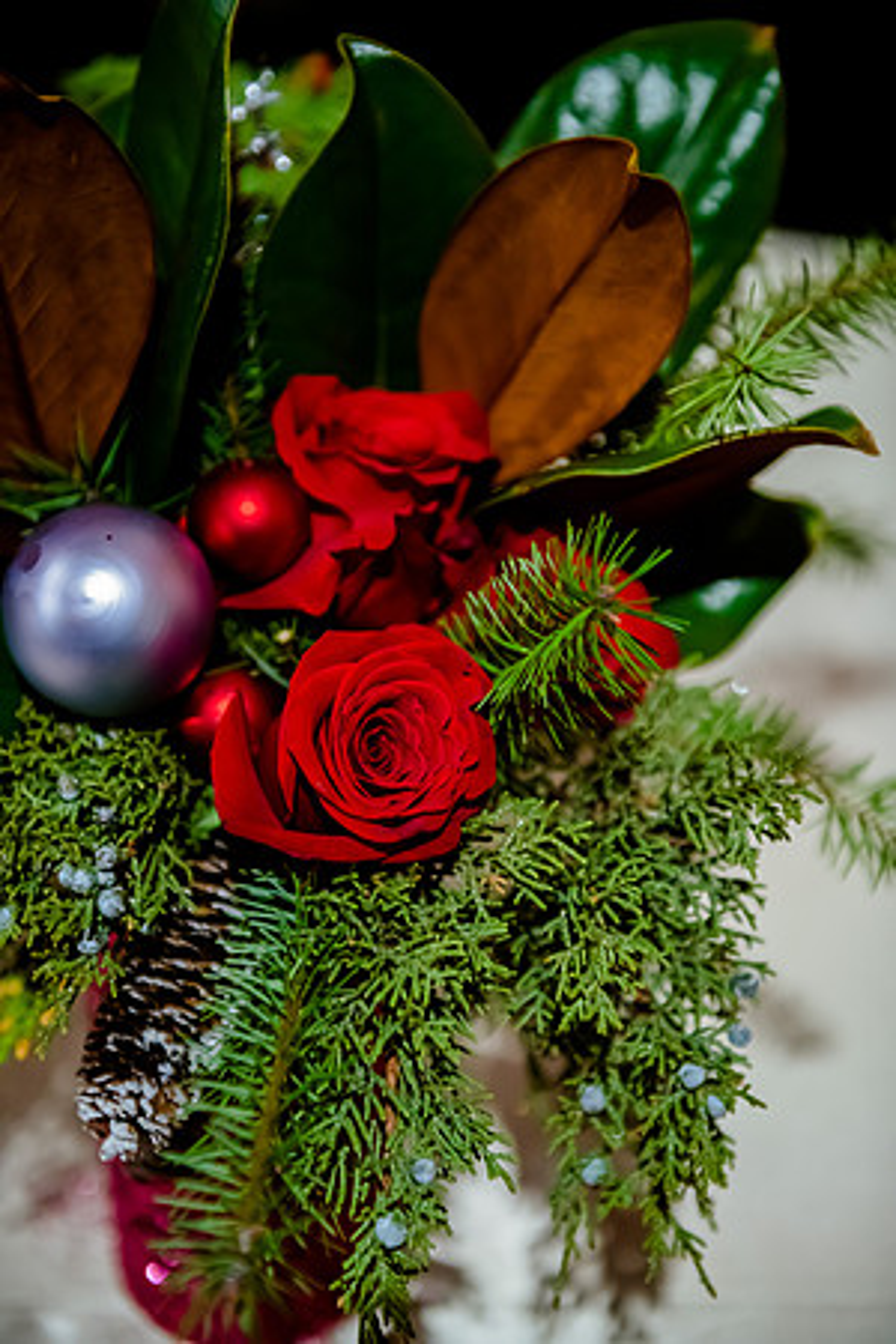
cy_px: 672
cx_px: 448
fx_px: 2613
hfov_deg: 19.5
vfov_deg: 28.8
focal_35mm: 70
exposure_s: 1/80
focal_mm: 70
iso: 3200
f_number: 2.8
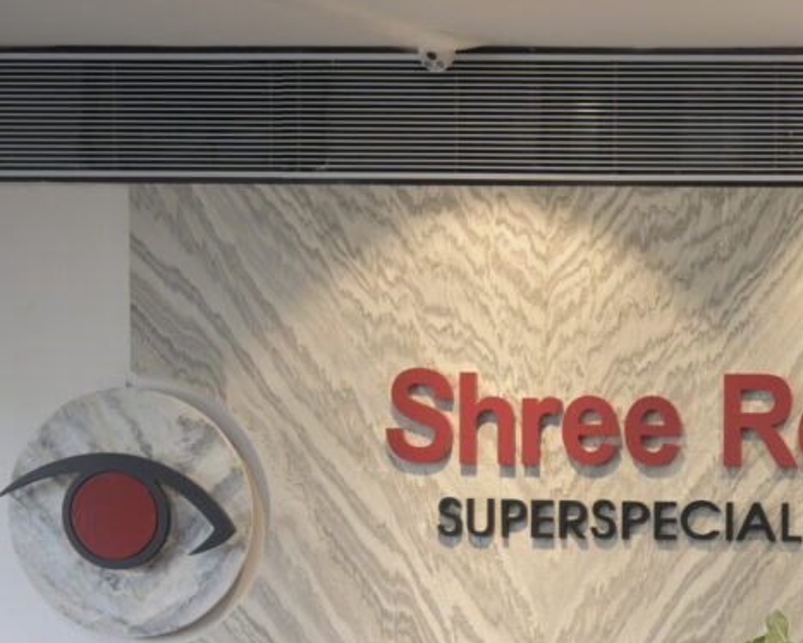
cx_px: 1142
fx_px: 1759
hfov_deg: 22.1
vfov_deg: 20.0
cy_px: 662
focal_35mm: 74
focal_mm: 24
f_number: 4
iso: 1250
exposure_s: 1/125
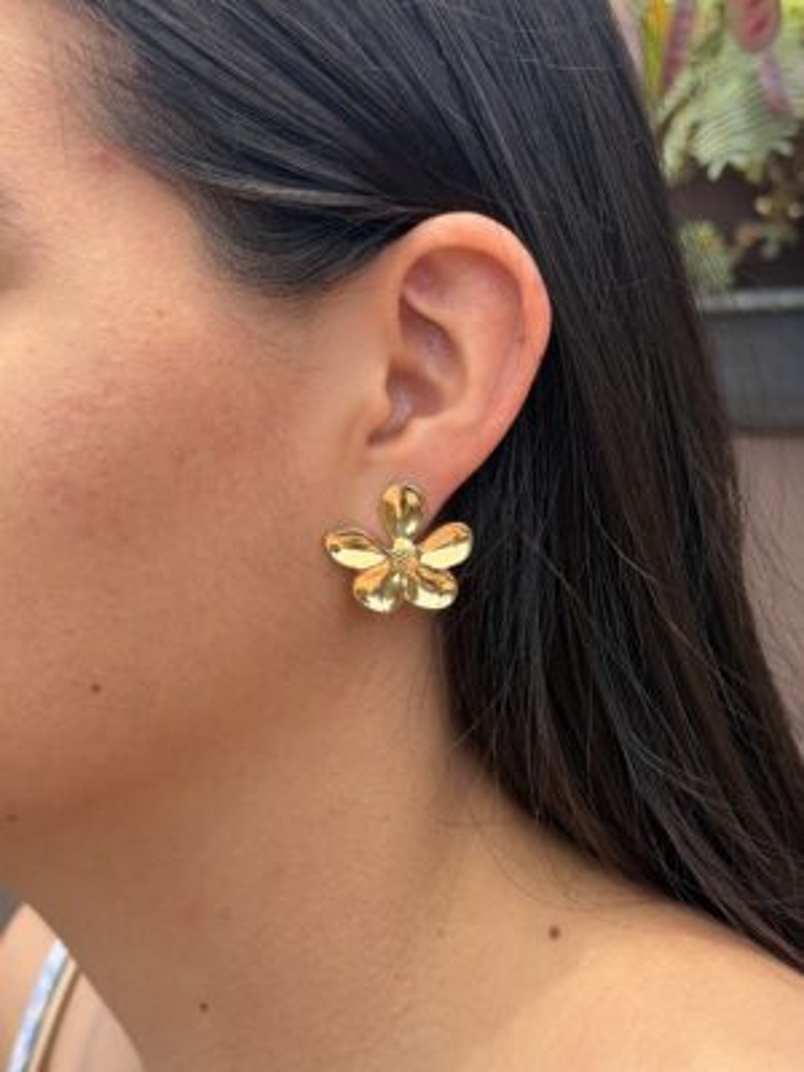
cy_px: 536
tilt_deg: -4.9
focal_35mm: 48
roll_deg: +1.9
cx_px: 402
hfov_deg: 30.3
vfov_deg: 39.7
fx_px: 1486
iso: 64
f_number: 1.78
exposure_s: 1/1100
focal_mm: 6.76
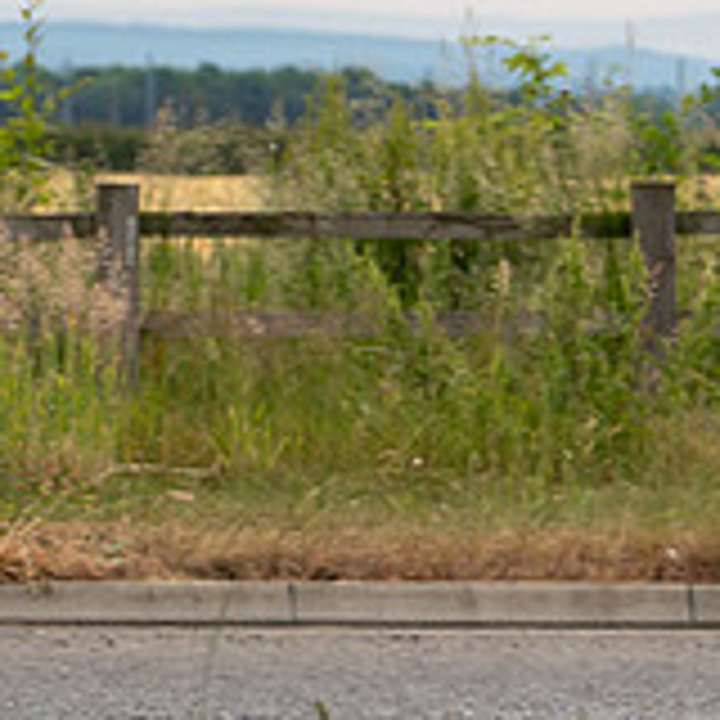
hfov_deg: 5.5
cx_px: -410
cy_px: 43
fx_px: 7460
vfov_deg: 5.5
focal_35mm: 317
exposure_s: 1/800
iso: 160
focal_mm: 84
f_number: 4
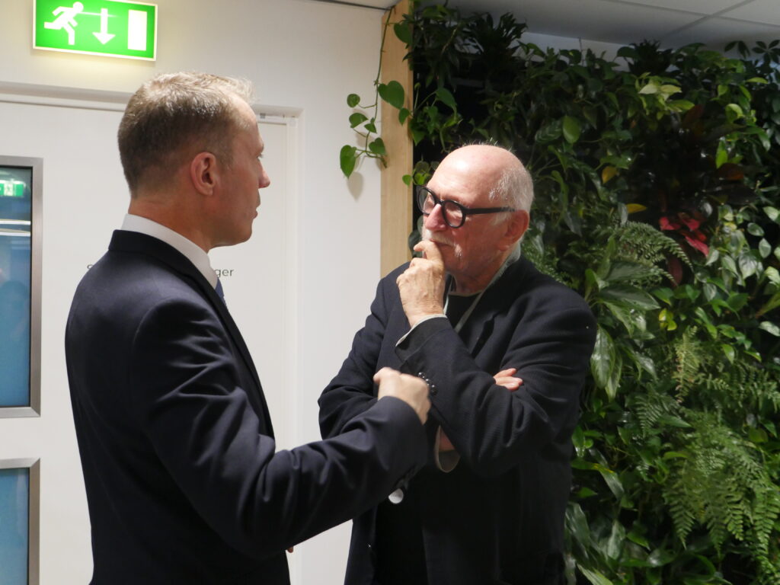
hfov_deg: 46.8
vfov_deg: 36.0
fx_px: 901
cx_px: 390
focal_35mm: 40
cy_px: 292
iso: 2000
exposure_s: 1/125
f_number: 2.8
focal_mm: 20
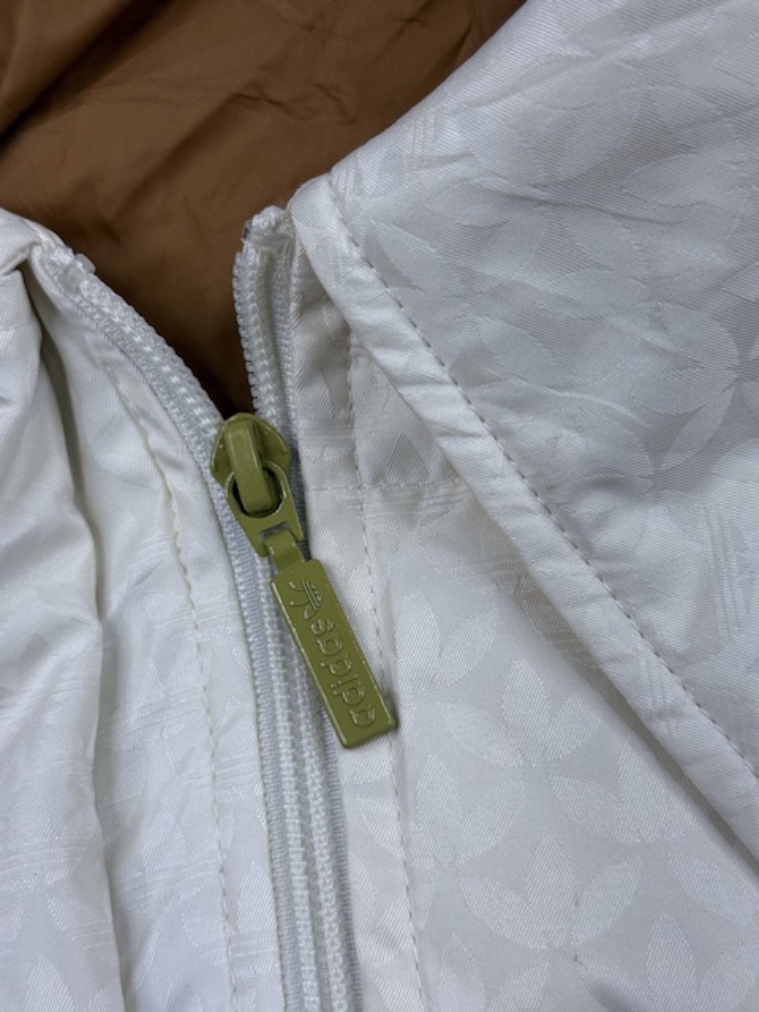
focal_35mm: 48
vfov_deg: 39.7
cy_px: 506
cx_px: 380
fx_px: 1403
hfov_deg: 30.3
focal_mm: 6.76
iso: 64
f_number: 1.78
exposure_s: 1/458
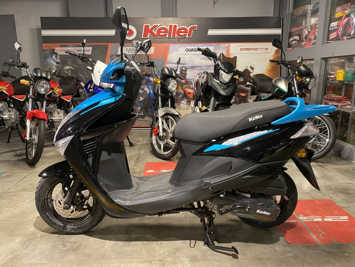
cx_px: 178
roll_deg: +1.1
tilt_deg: -13.0
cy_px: 134
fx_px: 267
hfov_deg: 67.3
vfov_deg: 53.1
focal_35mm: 26
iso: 320
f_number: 1.8
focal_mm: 4.25
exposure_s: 1/50
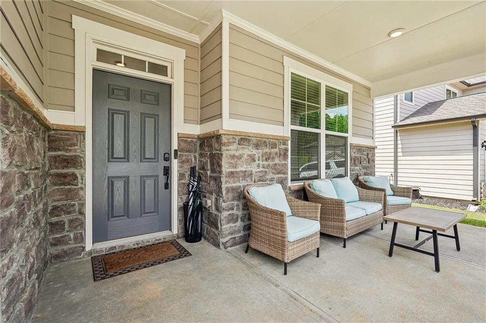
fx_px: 216
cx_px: 243
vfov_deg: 73.7
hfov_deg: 96.8
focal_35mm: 16
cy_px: 162
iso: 800
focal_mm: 16
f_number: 8
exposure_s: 1/400
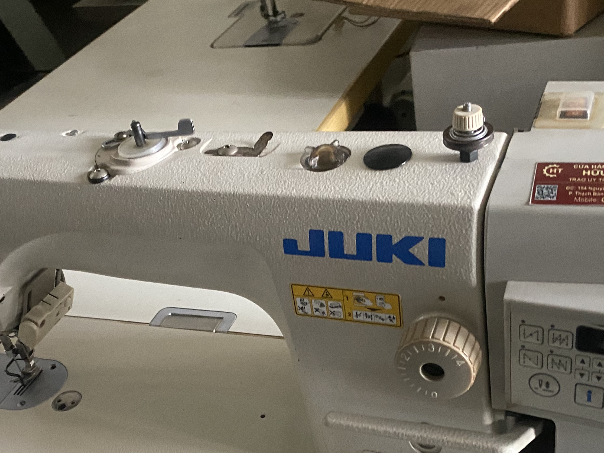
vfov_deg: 30.1
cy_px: 367
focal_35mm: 47
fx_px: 820
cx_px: 293
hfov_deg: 40.4
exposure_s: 1/49
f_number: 1.8
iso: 500
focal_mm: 4.25
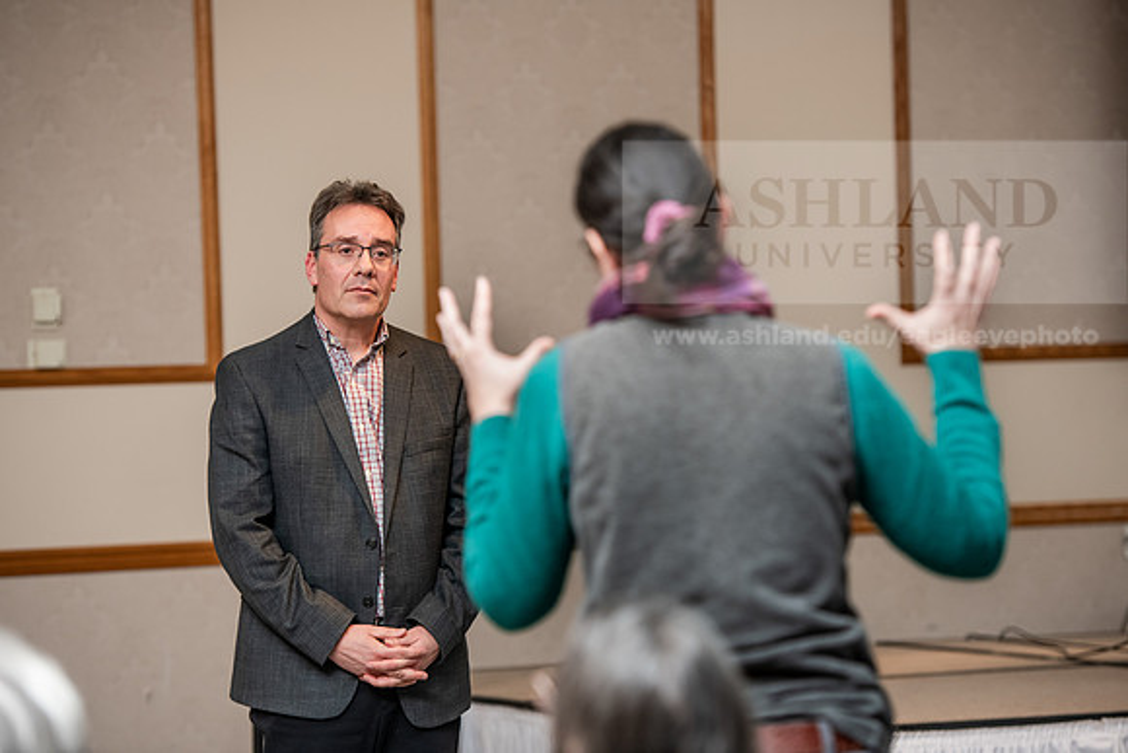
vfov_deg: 10.6
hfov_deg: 15.8
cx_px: 564
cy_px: 376
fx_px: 4074
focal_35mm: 130
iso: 1000
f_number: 3.5
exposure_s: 1/200
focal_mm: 130
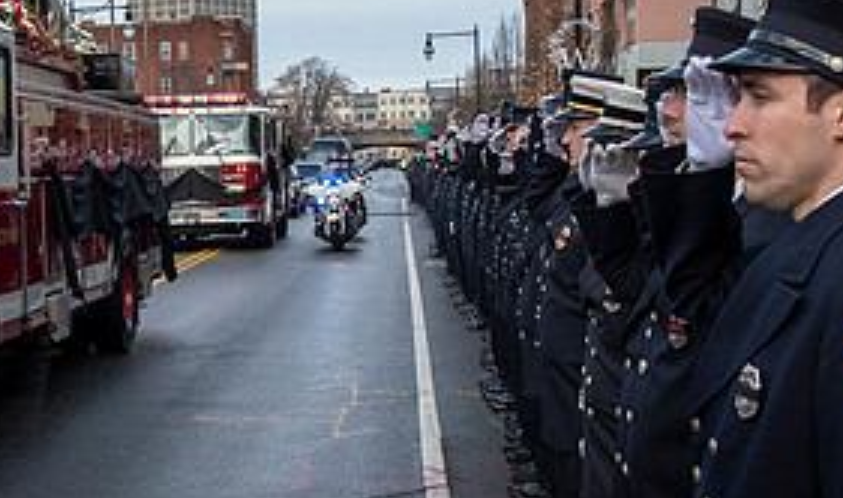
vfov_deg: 15.8
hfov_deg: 26.1
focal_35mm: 79
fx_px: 1788
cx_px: 169
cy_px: 307
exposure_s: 1/1250
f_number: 7.1
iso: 1000
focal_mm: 20
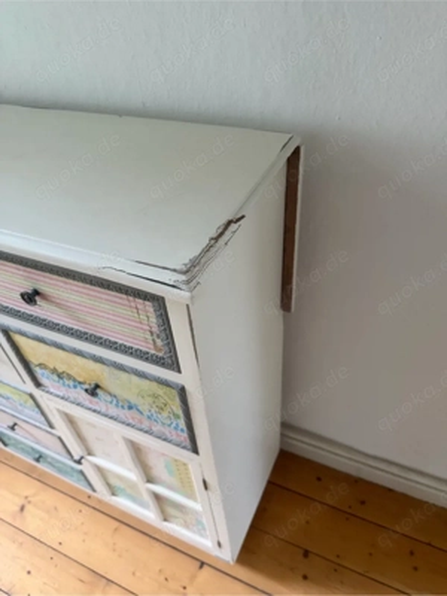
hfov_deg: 56.8
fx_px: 413
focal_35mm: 24
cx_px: 224
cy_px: 298
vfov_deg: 71.6
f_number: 1.78
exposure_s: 1/60
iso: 400
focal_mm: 6.76
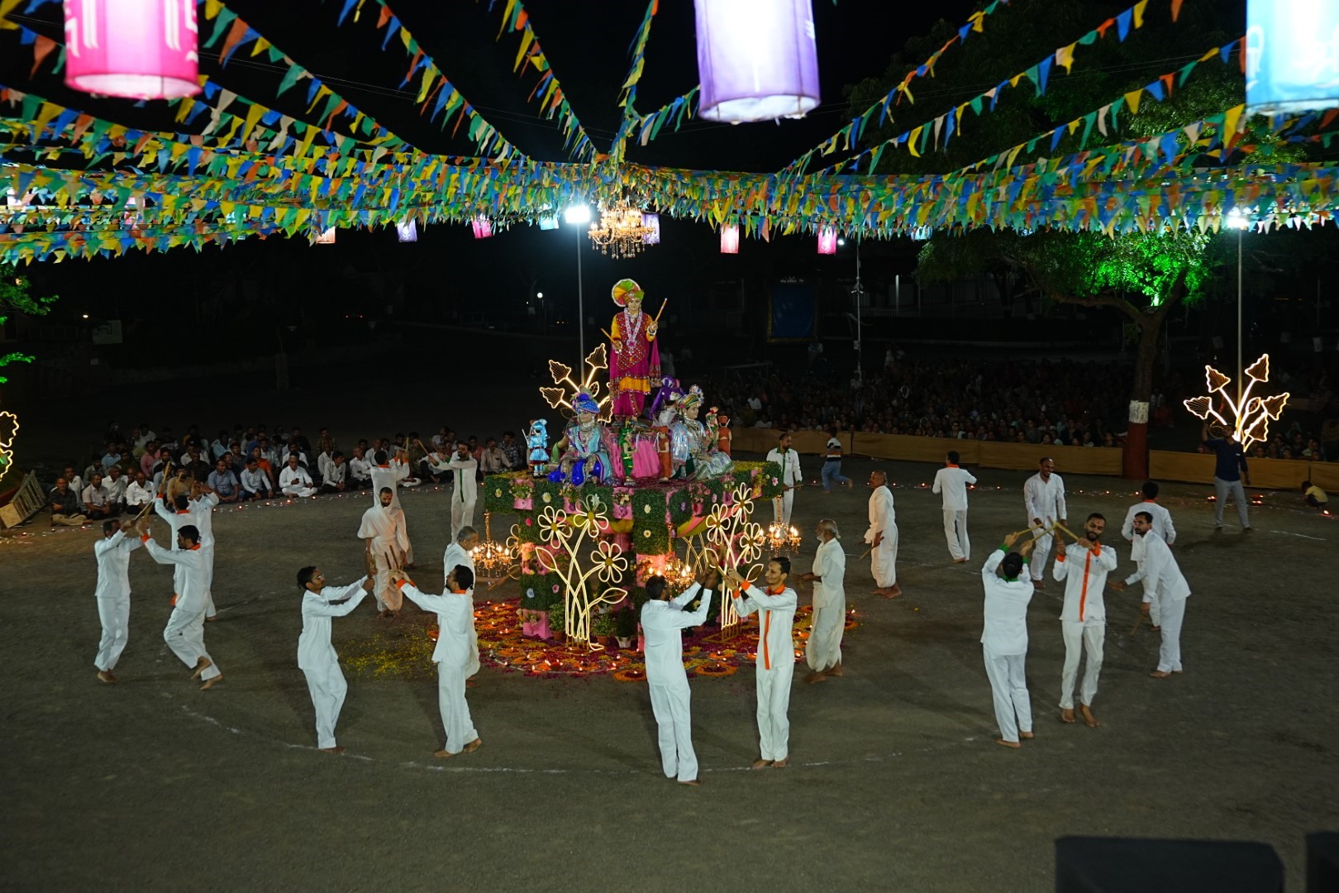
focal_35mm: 41
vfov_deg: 32.6
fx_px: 1525
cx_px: 670
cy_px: 446
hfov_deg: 47.4
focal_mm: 41
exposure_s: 1/160
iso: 1250
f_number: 3.5
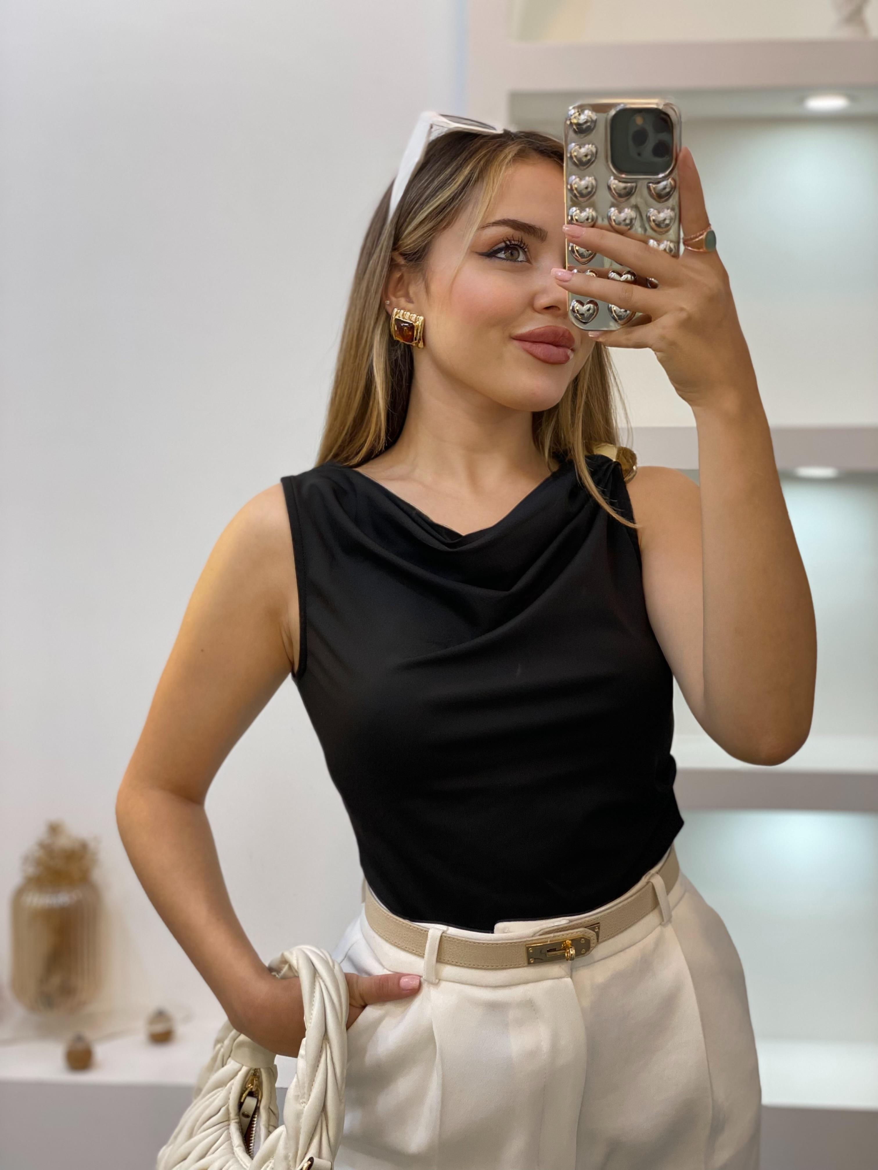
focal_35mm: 52
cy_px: 585
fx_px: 1759
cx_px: 439
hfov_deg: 28.0
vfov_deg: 36.8
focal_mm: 6
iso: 100
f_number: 2
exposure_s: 1/100
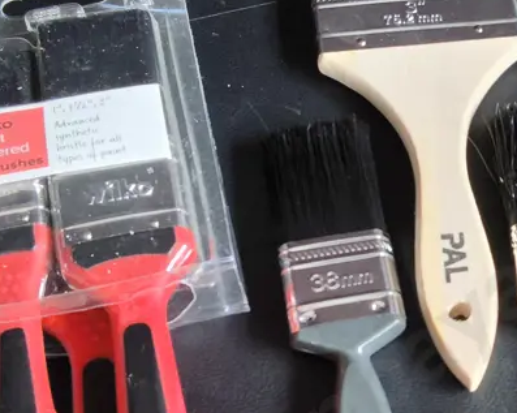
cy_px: 315
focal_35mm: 68
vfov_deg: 22.2
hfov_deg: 26.8
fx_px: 1040
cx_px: 478
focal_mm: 2.87
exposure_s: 1/100
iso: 100
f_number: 2
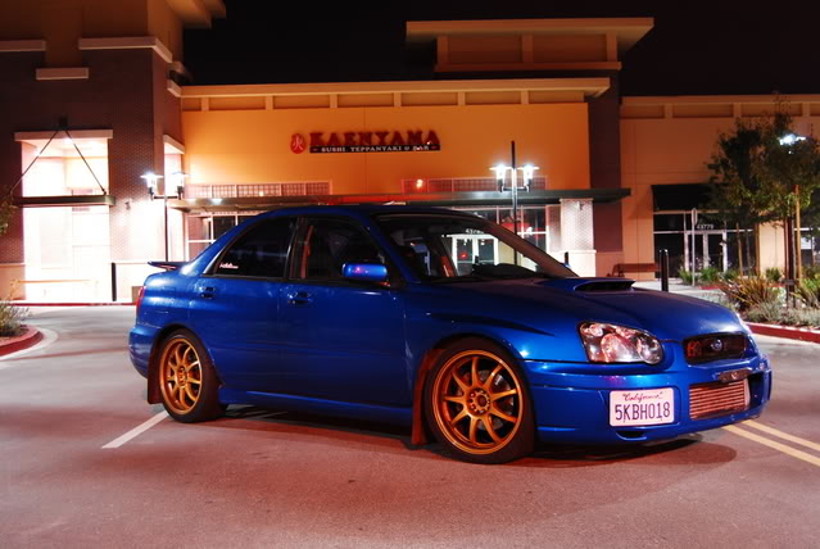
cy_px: 274
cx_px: 410
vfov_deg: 30.0
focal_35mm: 45
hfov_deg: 43.5
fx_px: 1026
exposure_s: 3.6
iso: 100
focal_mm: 30
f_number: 4.2
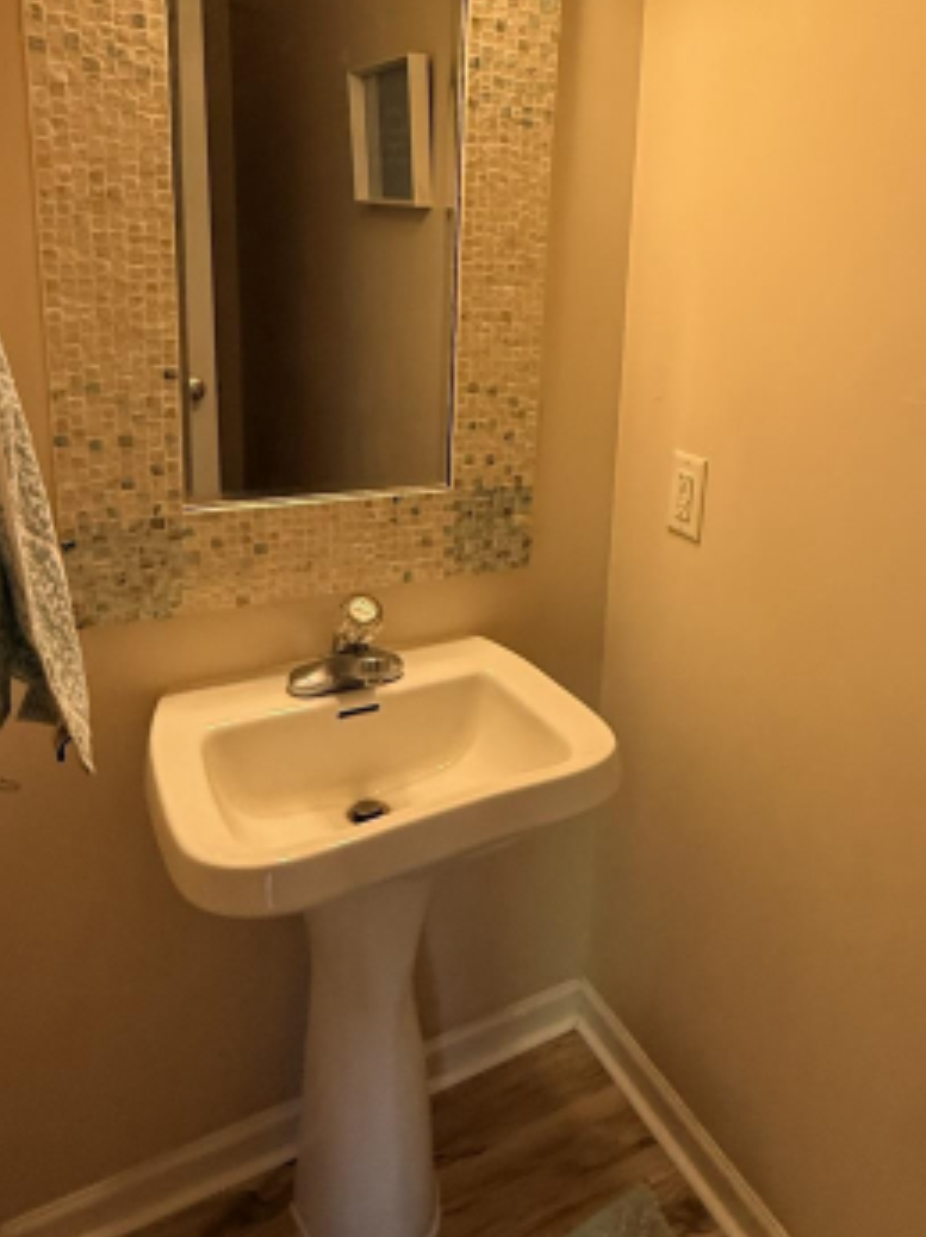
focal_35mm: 27
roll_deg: -4.2
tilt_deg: -14.6
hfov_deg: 50.4
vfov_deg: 64.7
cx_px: 611
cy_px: 492
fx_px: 964
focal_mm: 2.22
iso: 320
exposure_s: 1/92
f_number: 2.2
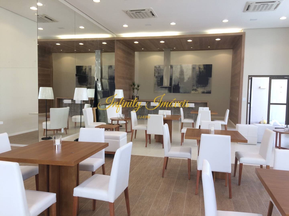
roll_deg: +0.5
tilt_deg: -5.7
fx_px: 242
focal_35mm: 29
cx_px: 144
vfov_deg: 48.2
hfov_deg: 61.7
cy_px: 108
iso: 32
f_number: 2.2
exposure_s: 1/60
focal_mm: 4.15
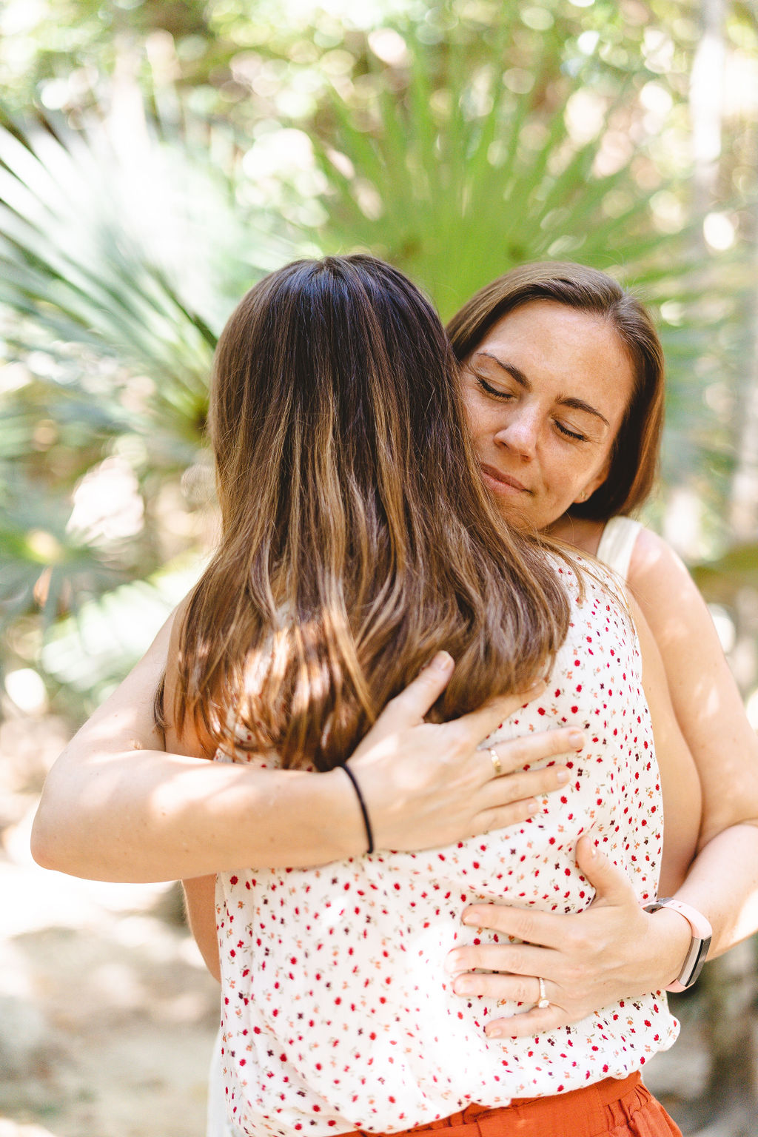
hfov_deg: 27.0
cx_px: 379
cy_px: 568
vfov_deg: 39.6
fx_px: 1579
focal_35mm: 50
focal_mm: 50
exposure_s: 1/1250
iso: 320
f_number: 1.4
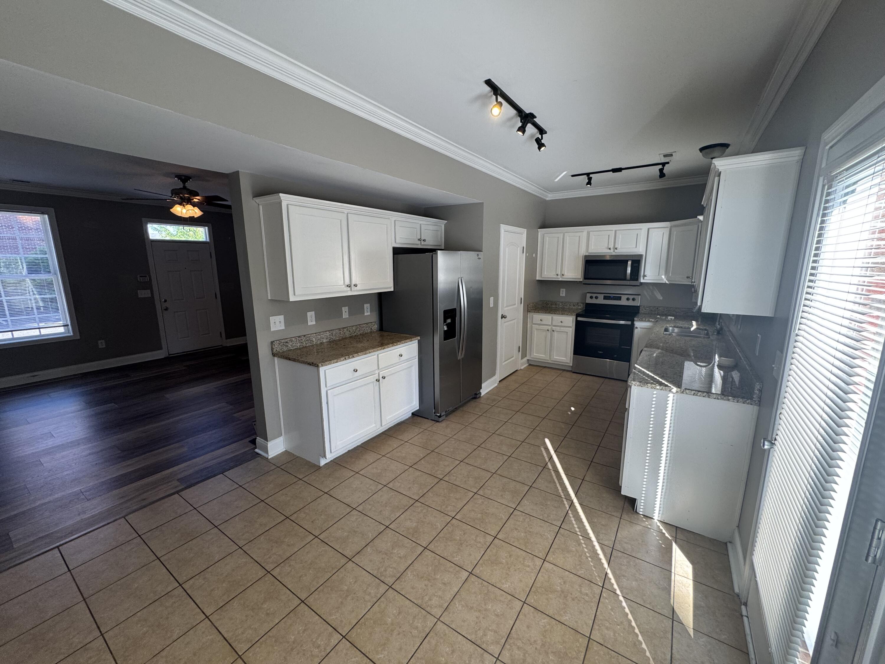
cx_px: 442
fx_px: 358
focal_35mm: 14
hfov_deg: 102.1
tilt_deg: -11.0
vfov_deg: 85.7
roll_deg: +0.1
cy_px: 332
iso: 100
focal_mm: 2.22
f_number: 2.2
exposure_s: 1/120
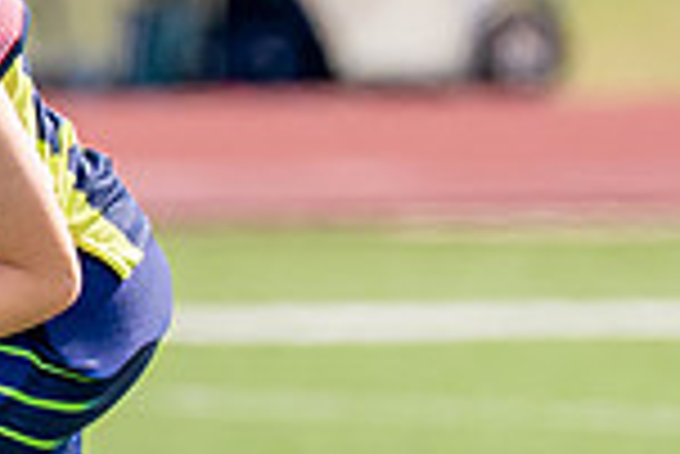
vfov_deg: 0.9
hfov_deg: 1.4
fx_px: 28473
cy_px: 270
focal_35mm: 1506
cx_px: -120
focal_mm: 200
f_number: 2.8
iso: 250
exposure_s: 1/4000
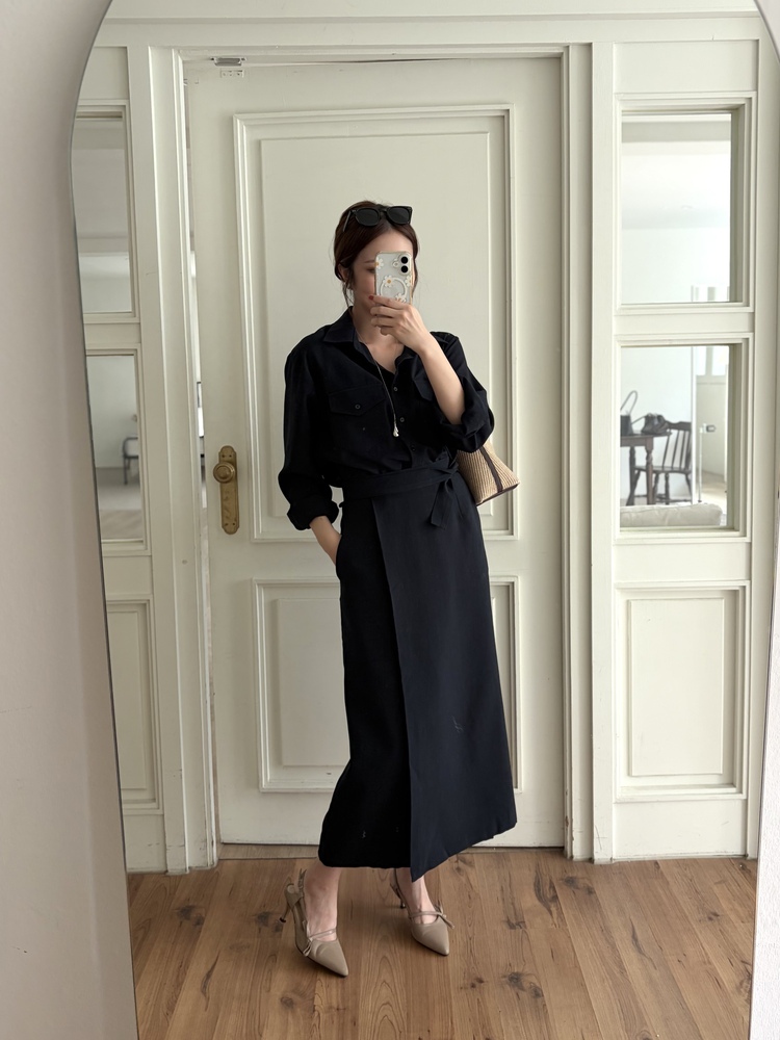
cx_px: 390
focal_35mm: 26
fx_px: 781
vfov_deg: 67.3
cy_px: 520
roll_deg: +0.4
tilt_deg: -19.3
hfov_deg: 53.1
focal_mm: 5.96
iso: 100
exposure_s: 1/121
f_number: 1.6
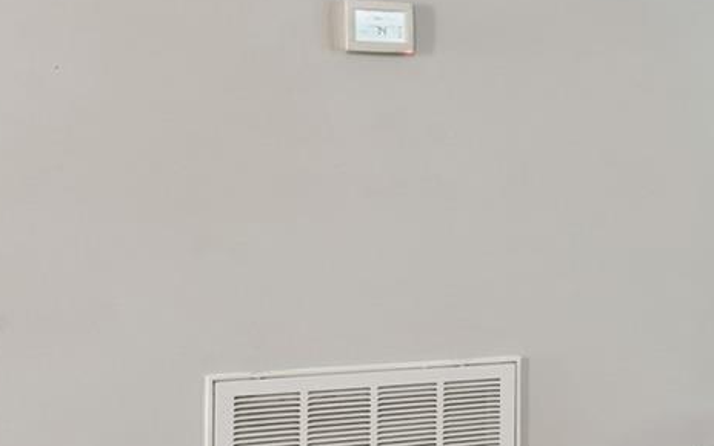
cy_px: 190
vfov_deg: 17.5
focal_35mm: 74
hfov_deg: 18.6
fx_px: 1445
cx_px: 1405
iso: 100
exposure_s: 5
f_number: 13
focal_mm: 16.5
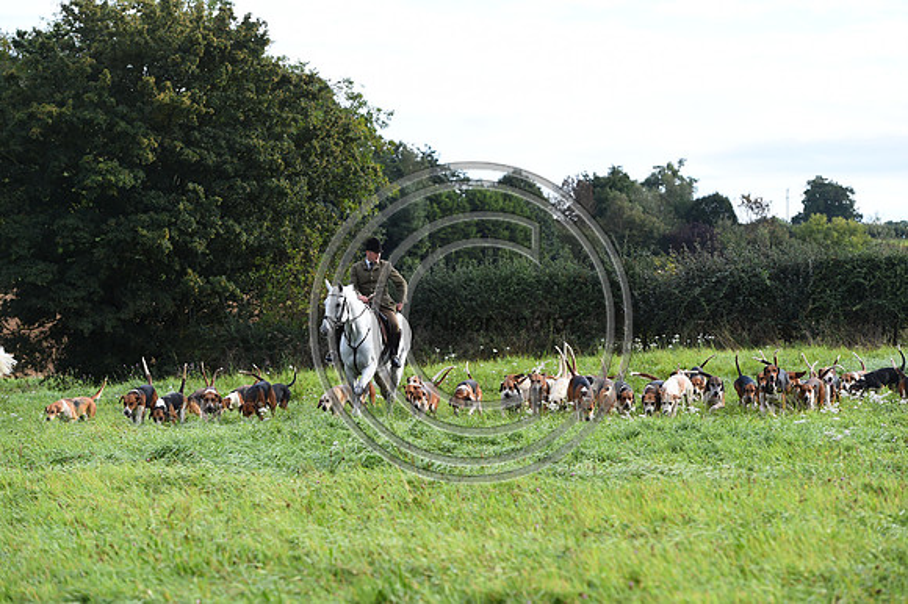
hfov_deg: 17.1
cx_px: 454
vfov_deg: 11.4
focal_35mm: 120
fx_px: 3025
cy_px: 302
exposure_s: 1/800
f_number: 5
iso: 450
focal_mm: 120
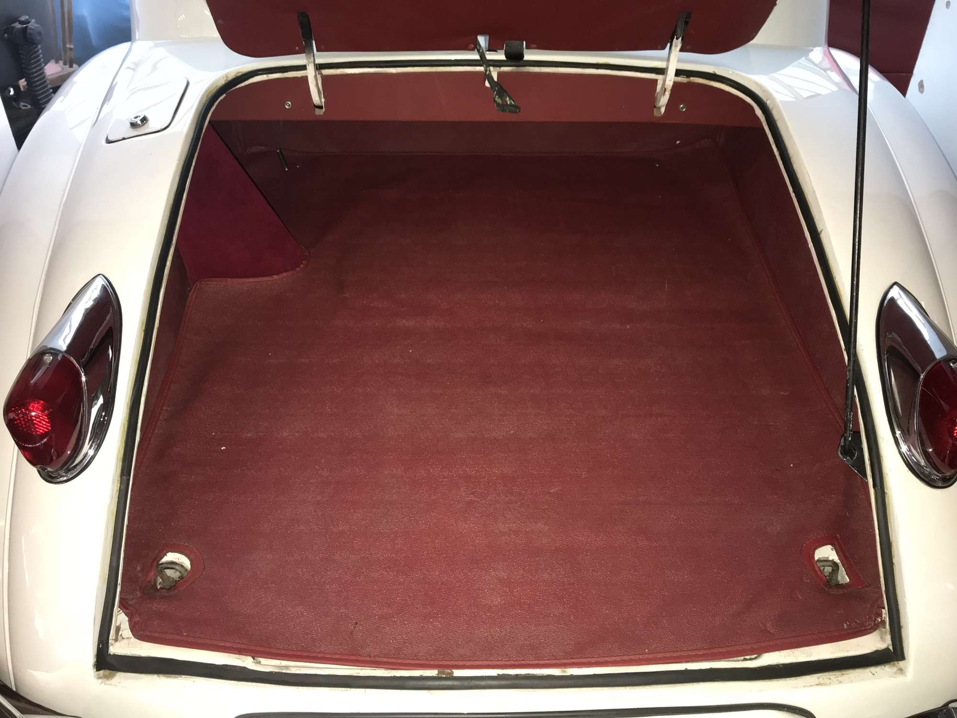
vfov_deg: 49.7
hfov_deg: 63.4
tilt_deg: -35.2
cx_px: 478
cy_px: 359
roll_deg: -0.8
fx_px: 774
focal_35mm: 28
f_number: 1.8
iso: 80
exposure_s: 1/17
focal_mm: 3.99
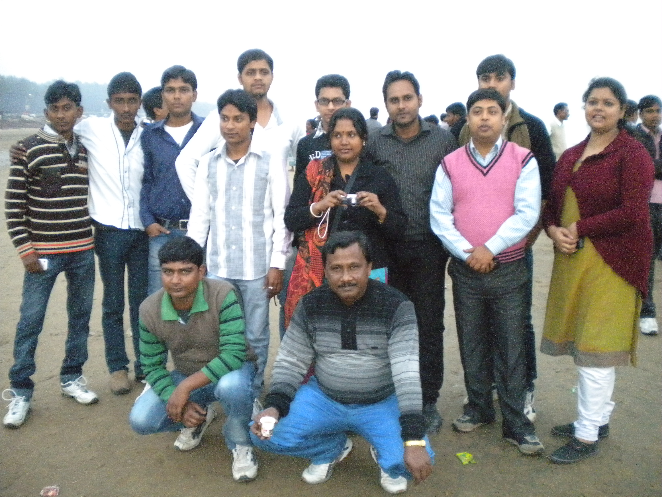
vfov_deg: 40.7
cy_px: 248
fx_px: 669
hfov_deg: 52.6
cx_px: 331
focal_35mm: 35
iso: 800
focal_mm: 6.3
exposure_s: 1/87.3
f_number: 3.1
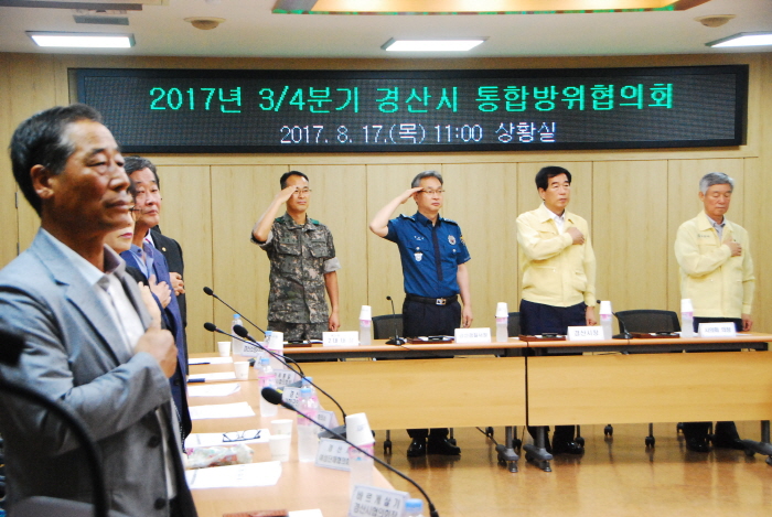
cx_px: 386
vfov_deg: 19.0
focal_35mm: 72
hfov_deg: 28.0
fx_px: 1546
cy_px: 258
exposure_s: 1/80
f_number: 5.6
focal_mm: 48
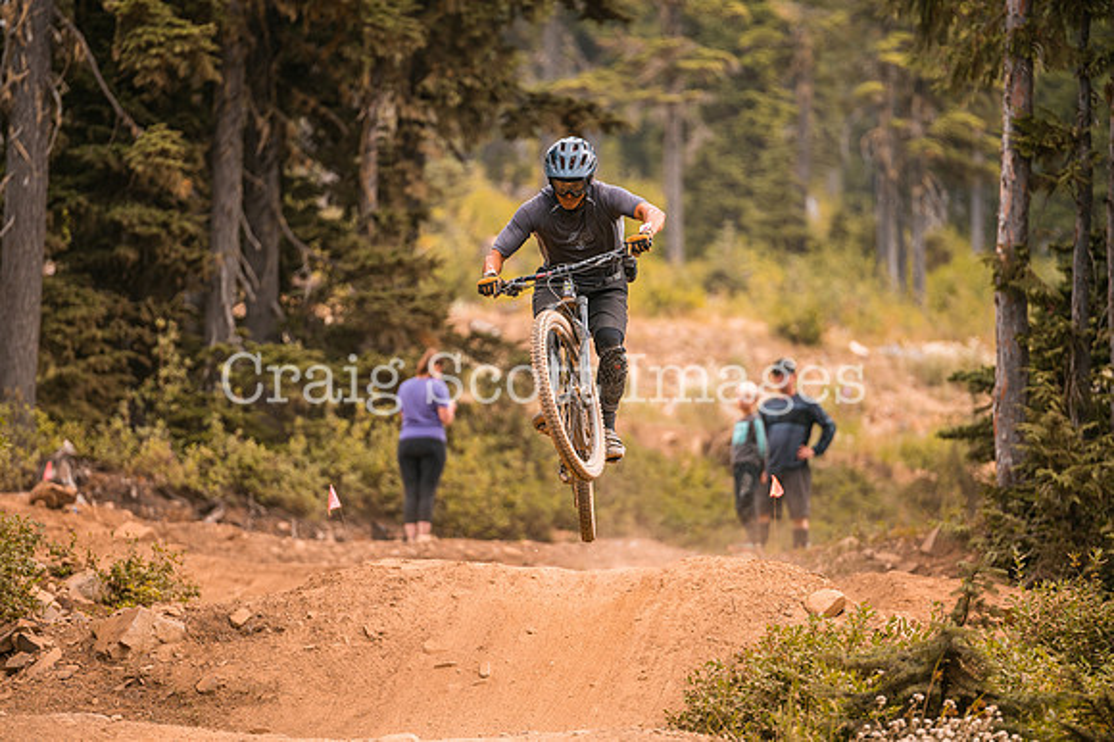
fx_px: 6185
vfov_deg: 6.9
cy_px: 371
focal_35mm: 200
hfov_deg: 10.3
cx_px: 557
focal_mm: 200
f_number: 2.8
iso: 450
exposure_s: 1/1600
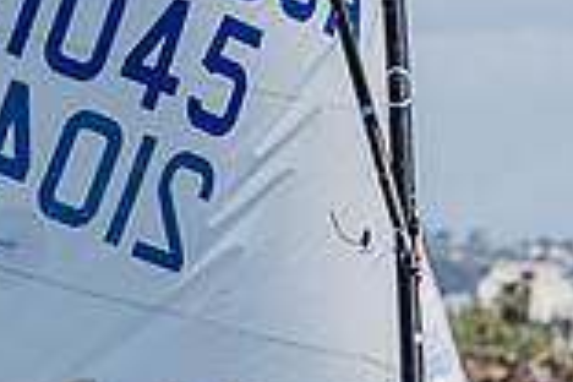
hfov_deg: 2.6
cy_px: 560
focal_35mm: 779
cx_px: -283
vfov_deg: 1.8
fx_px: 12398
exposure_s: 1/1000
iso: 320
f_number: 8
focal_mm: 210
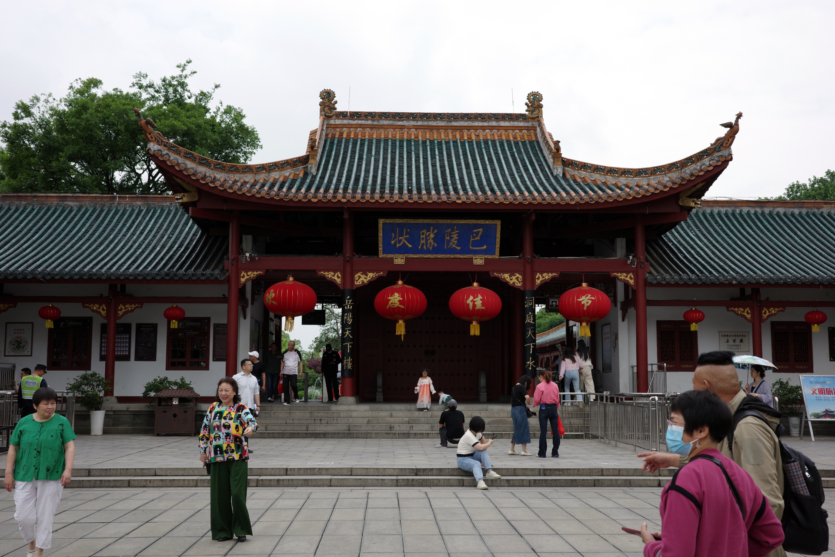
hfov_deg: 48.5
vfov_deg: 33.4
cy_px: 278
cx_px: 418
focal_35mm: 40
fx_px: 928
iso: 200
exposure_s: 1/640
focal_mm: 26
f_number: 5.6
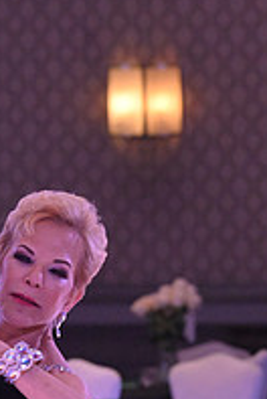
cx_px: 23
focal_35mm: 500
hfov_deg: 2.8
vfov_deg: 4.1
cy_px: 527
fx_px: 5543
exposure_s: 1/320
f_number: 8
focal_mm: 170
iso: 5000
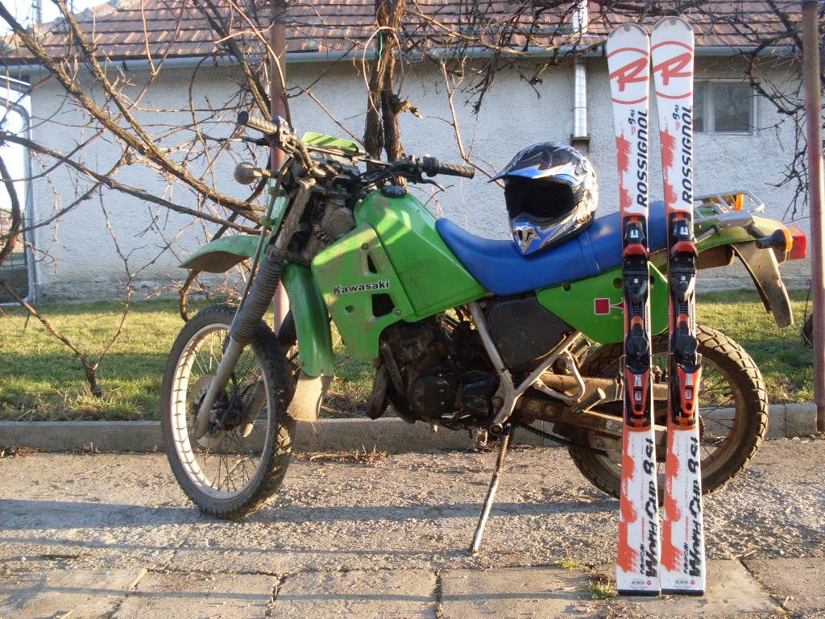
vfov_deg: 37.7
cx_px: 412
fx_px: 906
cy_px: 310
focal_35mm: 38
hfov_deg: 49.0
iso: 80
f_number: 2.8
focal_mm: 6.3
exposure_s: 1/90
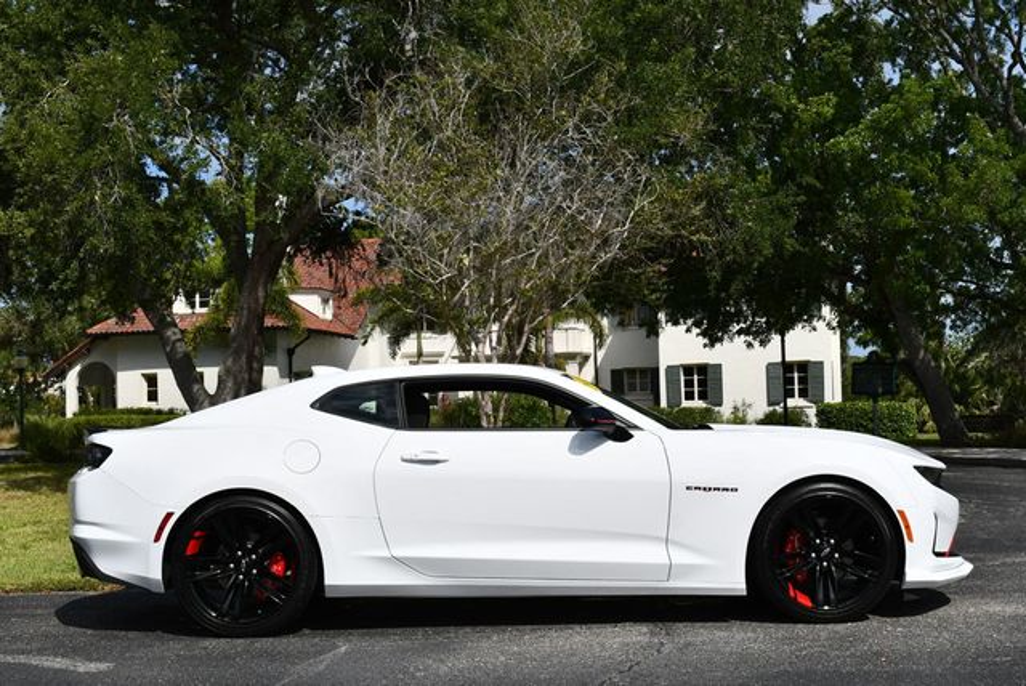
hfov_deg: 41.1
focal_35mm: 48
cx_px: 513
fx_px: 1369
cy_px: 343
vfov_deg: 28.1
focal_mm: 24
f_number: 9
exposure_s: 1/320
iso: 100
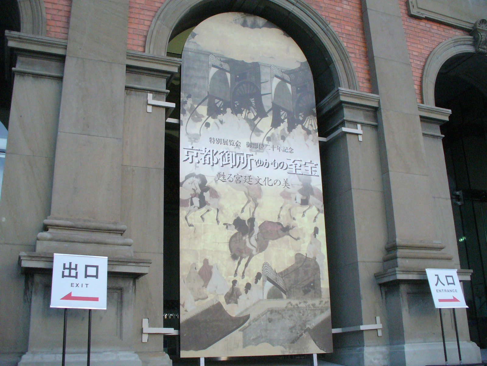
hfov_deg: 50.1
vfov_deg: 38.7
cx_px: 244
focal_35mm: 37
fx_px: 521
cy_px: 183
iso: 400
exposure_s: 1/250
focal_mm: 6.1
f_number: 2.8
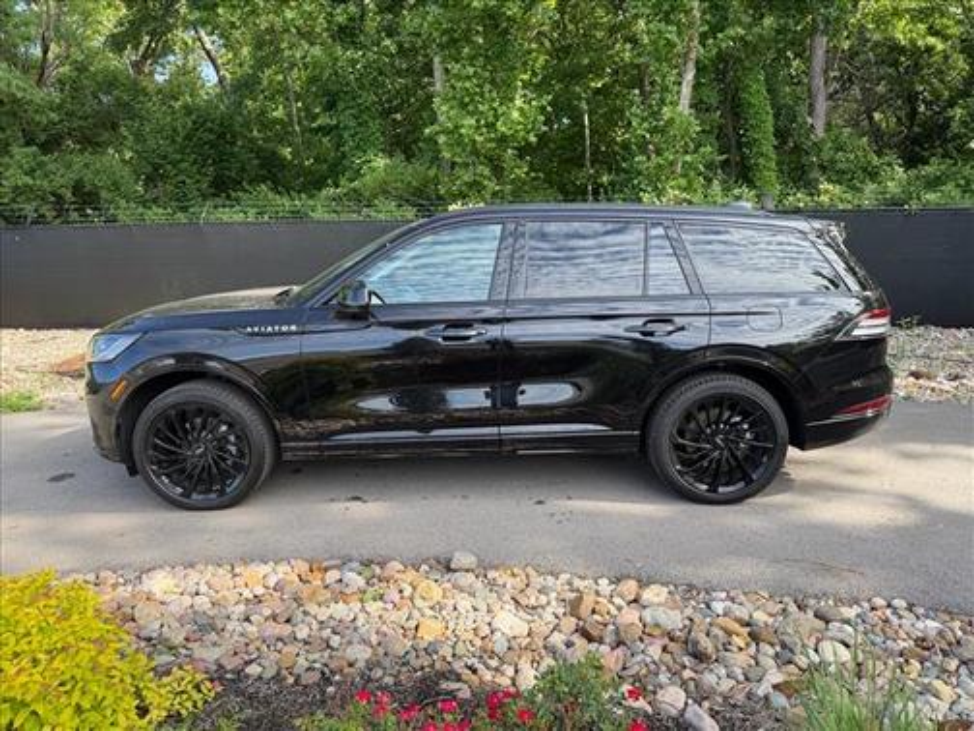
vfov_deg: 56.8
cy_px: 366
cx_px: 487
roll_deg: +1.3
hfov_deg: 71.6
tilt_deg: -14.3
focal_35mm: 24
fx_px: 675
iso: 80
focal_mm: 6.76
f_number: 1.78
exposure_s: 1/654
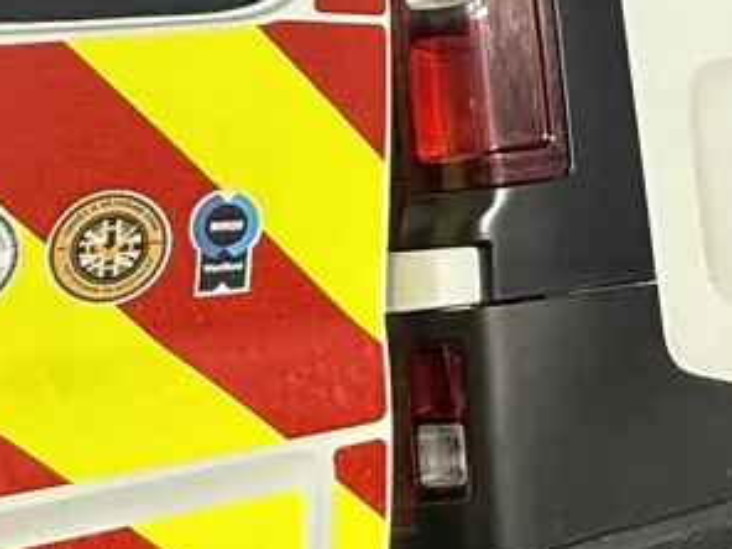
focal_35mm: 85
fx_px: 1797
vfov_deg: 16.9
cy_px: -22
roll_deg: -1.3
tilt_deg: -1.7
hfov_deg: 14.6
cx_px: 1766
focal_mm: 2.22
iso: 50
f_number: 2.2
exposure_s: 1/3289
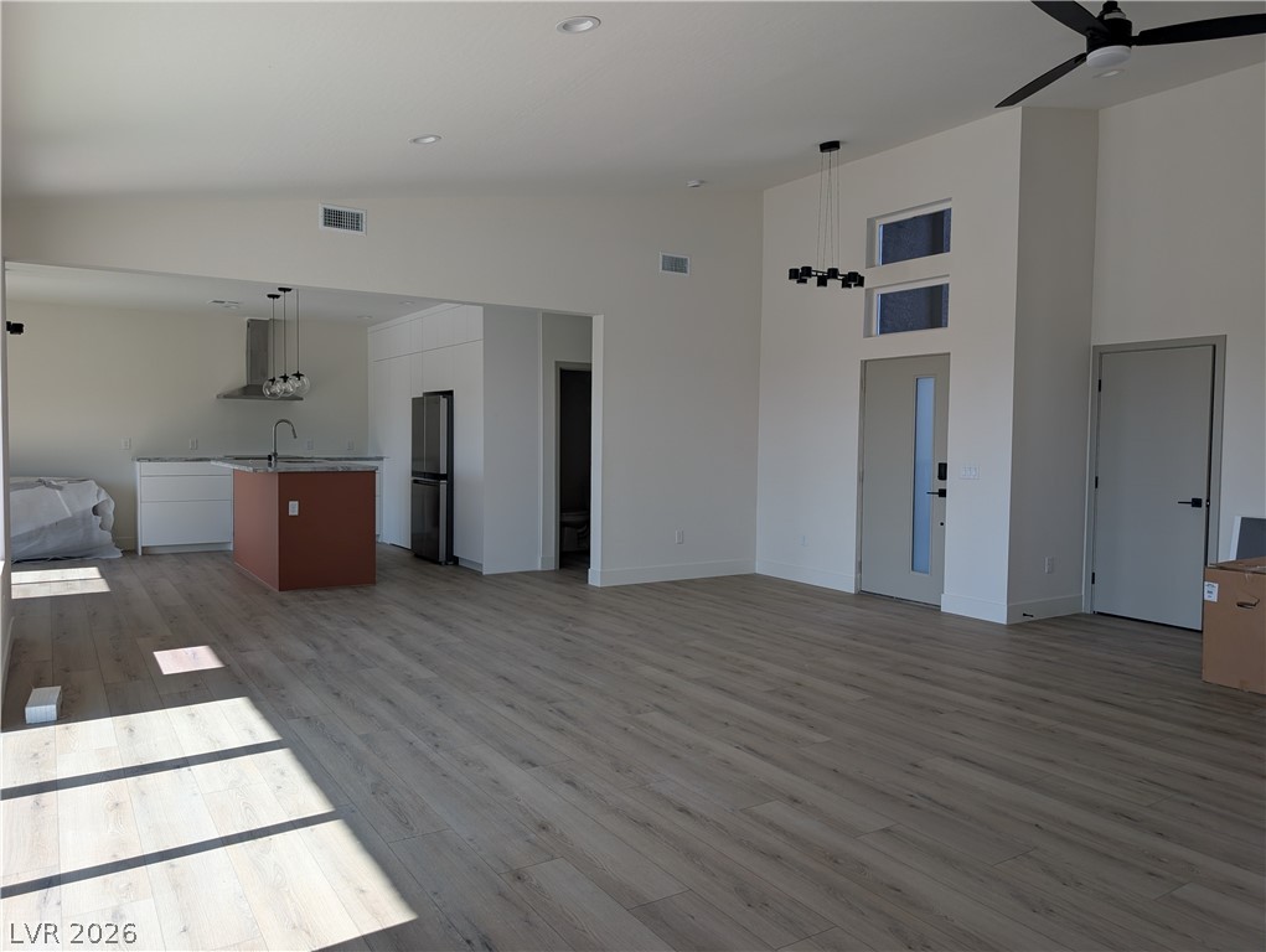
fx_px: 879
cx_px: 633
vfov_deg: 56.9
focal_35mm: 24
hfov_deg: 71.5
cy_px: 476
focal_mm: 6.9
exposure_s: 1/261
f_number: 1.68
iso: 24
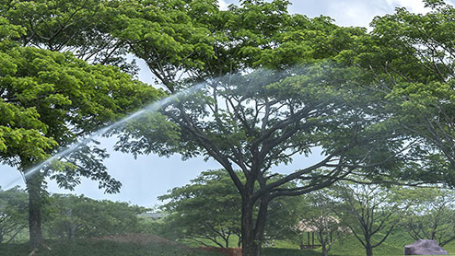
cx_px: 181
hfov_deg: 7.3
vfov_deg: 4.1
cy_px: 160
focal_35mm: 295
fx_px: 3559
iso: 100
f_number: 14
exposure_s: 1/100
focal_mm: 145
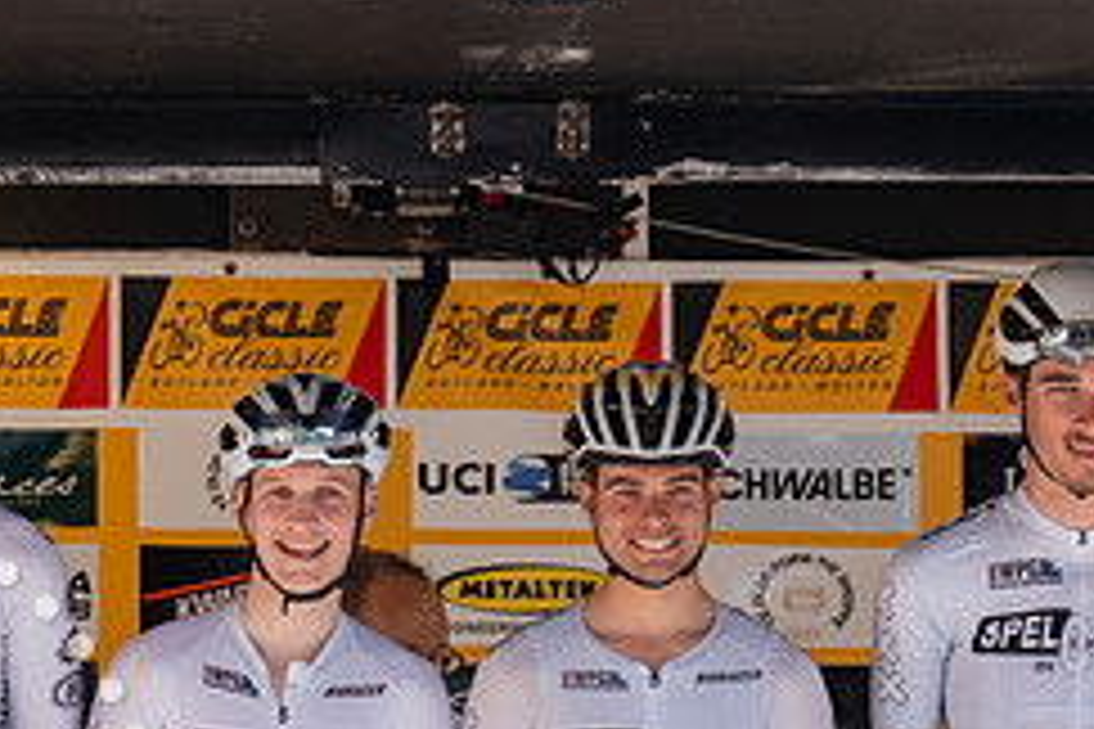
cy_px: 668
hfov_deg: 6.0
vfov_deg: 4.0
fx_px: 10453
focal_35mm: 344
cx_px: 459
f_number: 5.6
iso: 1250
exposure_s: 1/1000
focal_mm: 144
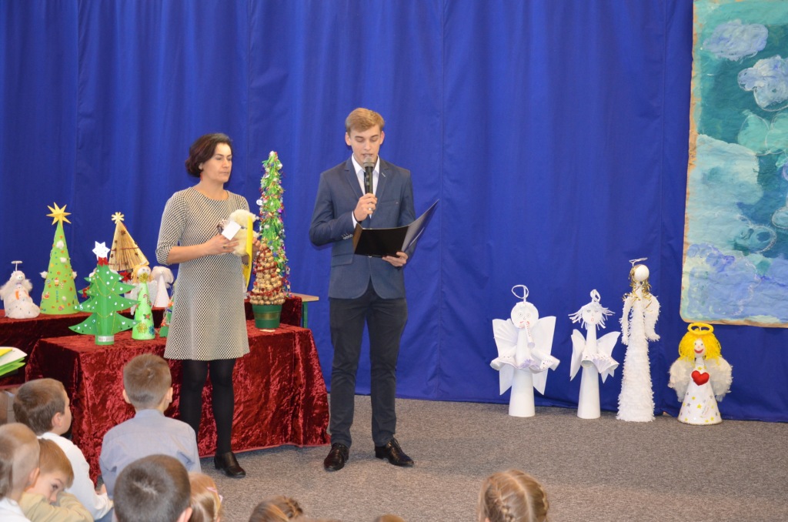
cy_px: 261
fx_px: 1114
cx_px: 394
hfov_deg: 39.0
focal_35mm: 51
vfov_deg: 26.4
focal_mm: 34
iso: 1250
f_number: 4.2
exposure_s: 1/60
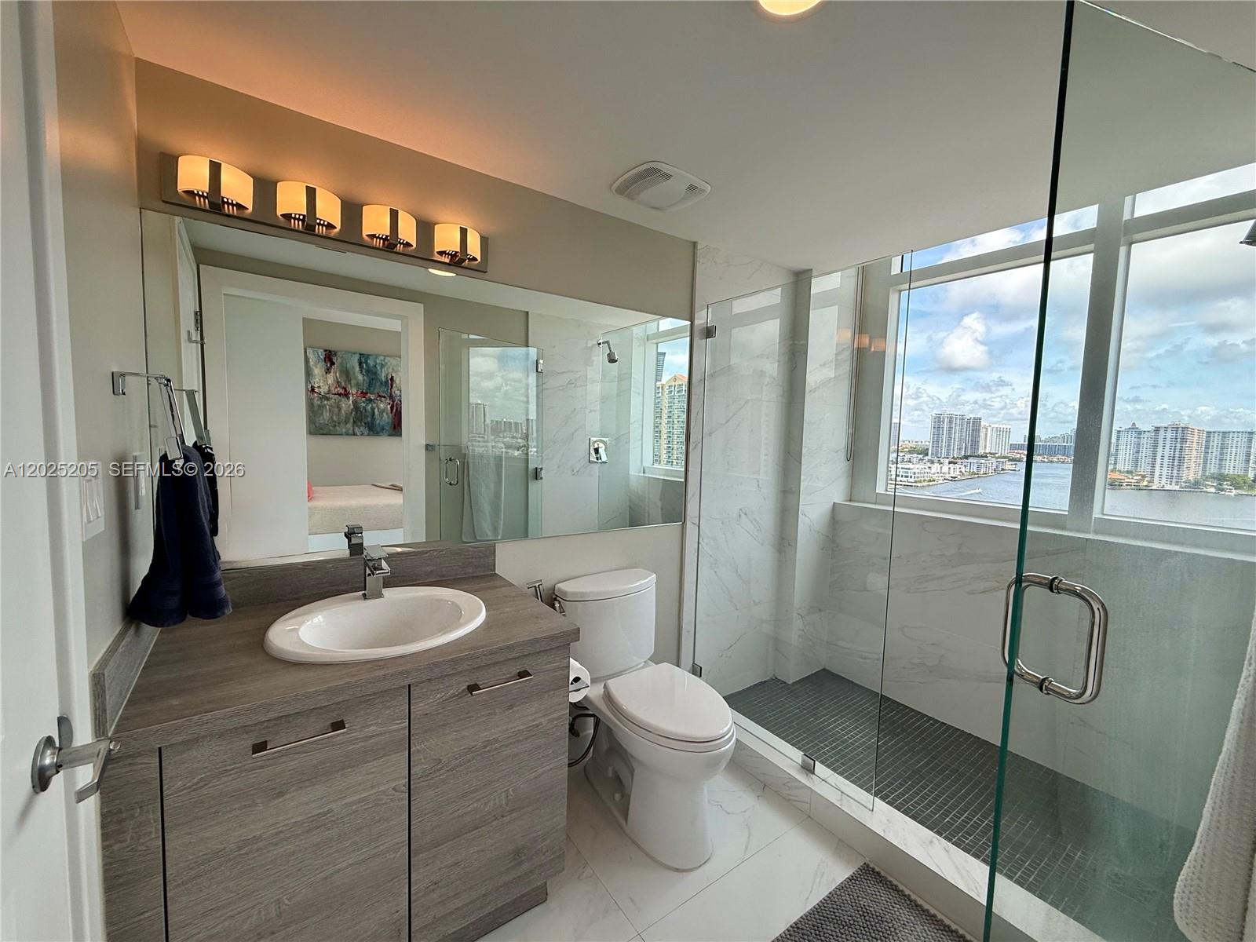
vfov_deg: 85.7
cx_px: 628
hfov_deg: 102.1
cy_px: 471
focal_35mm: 14
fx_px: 508
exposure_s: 1/502
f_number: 2.2
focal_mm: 2.22
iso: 64
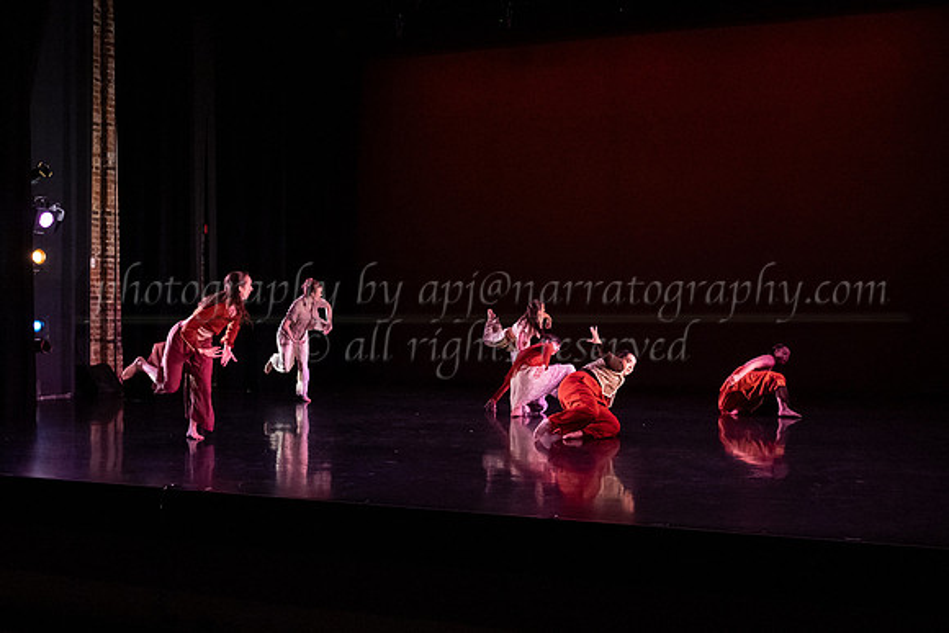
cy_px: 342
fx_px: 1058
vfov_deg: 33.3
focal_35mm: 40
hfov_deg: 48.2
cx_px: 538
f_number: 4
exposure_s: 1/400
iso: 4000
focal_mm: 28
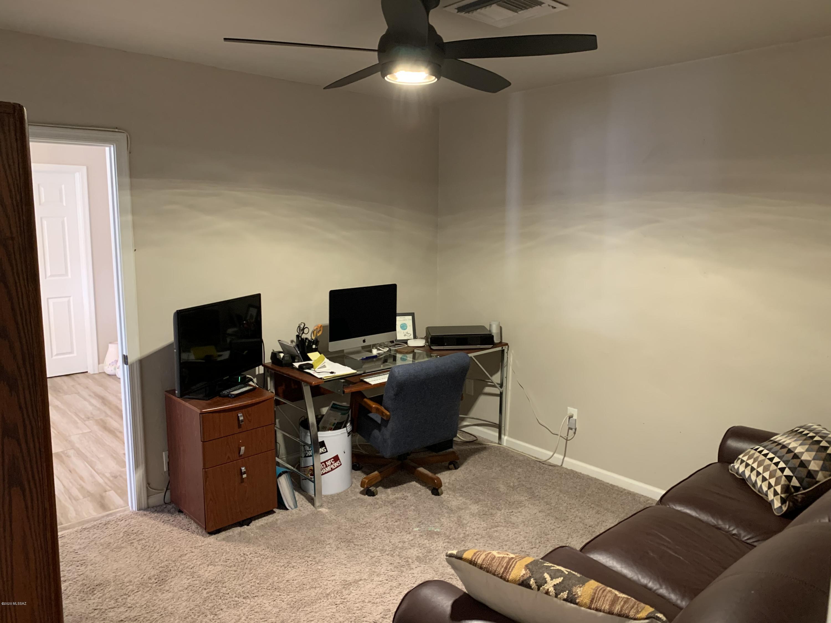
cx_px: 416
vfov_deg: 53.1
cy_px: 312
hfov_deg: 67.3
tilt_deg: -7.3
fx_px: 624
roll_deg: -0.1
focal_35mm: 26
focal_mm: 4.25
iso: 400
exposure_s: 1/30
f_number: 1.8
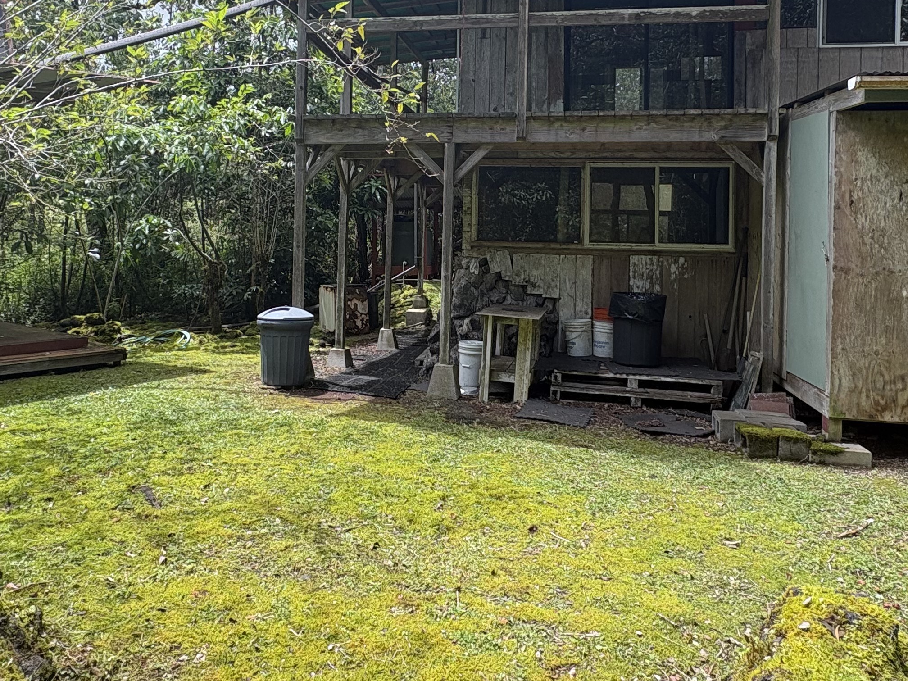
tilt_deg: +0.1
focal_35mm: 28
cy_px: 222
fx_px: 734
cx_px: 432
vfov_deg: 48.8
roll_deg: -1.5
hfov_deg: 63.4
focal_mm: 2.22
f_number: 2.2
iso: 40
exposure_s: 1/364
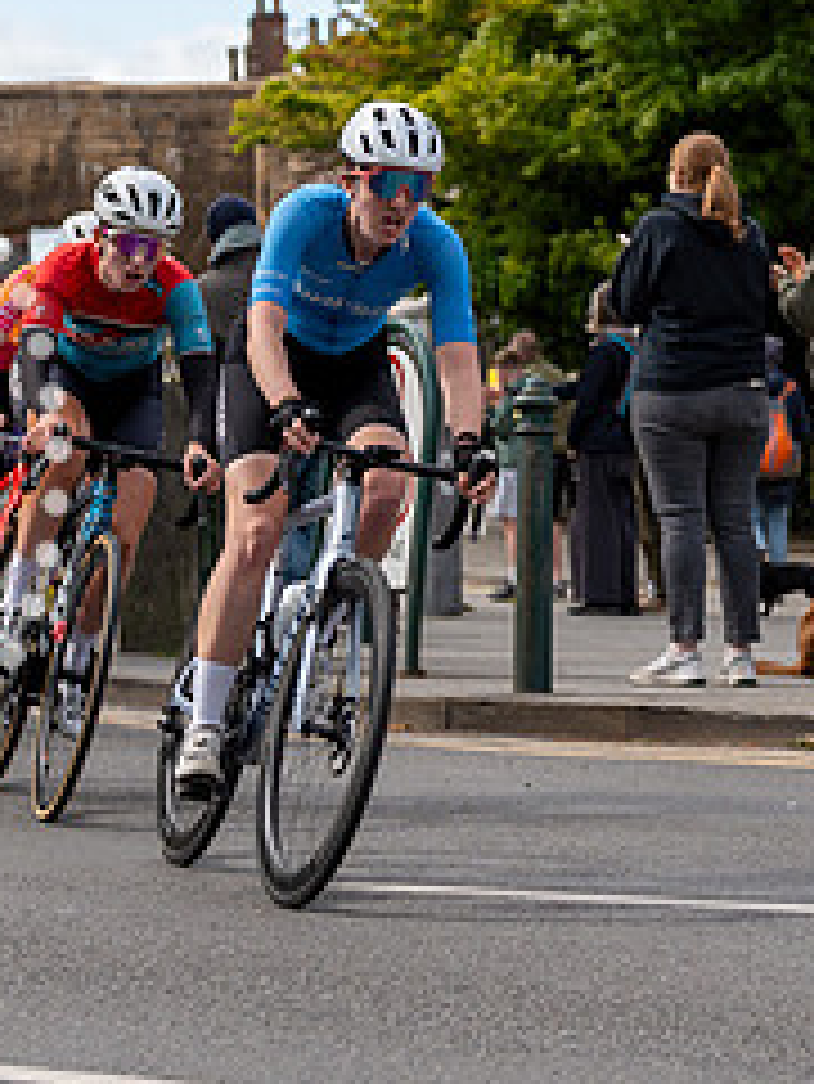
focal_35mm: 162
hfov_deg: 9.2
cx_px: 346
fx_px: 5075
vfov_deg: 12.1
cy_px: 227
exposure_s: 1/1000
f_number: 4
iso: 160
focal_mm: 70
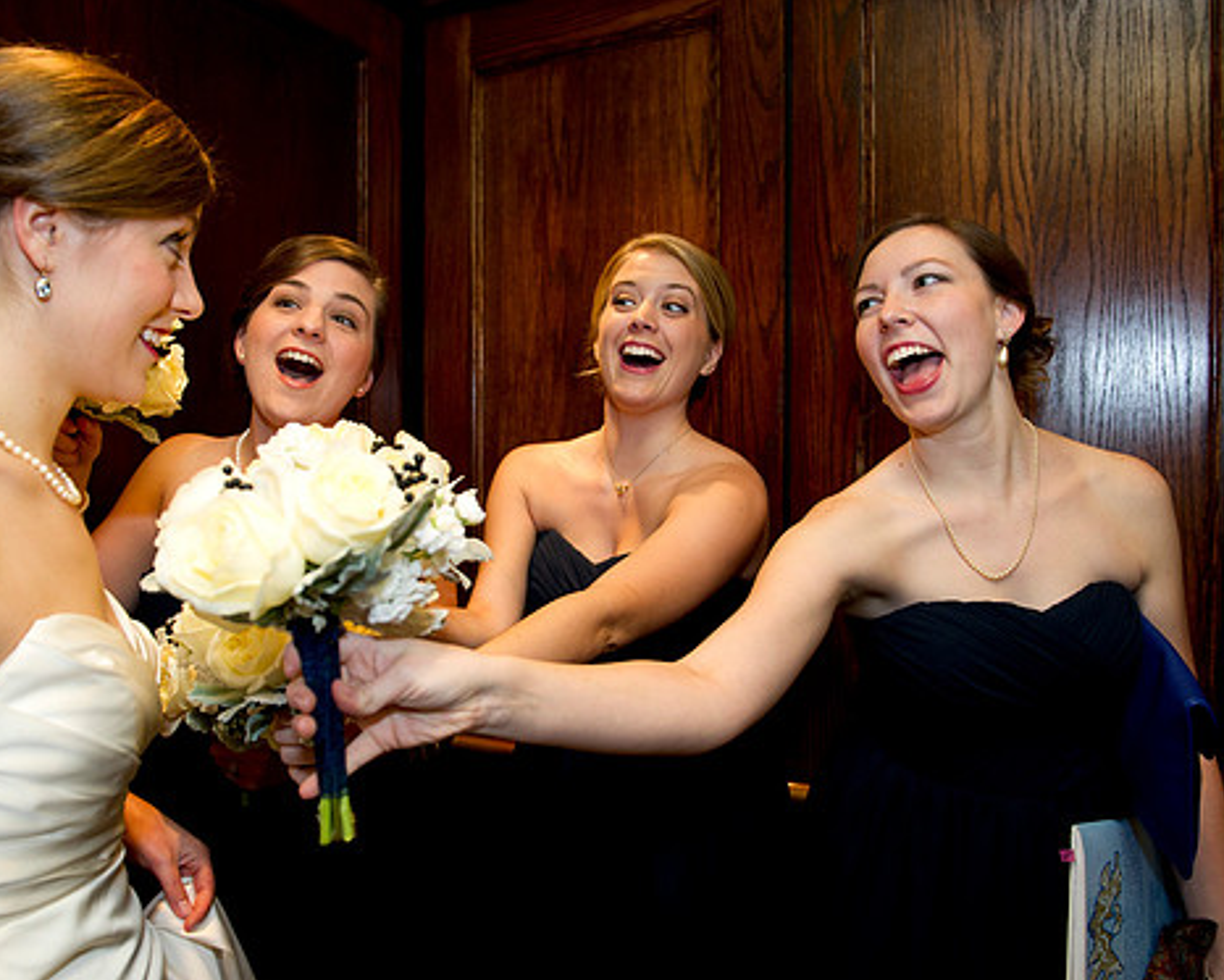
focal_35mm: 28
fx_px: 1015
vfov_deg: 51.5
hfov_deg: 62.0
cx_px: 538
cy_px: 499
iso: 640
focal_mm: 24
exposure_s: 1/160
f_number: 3.5
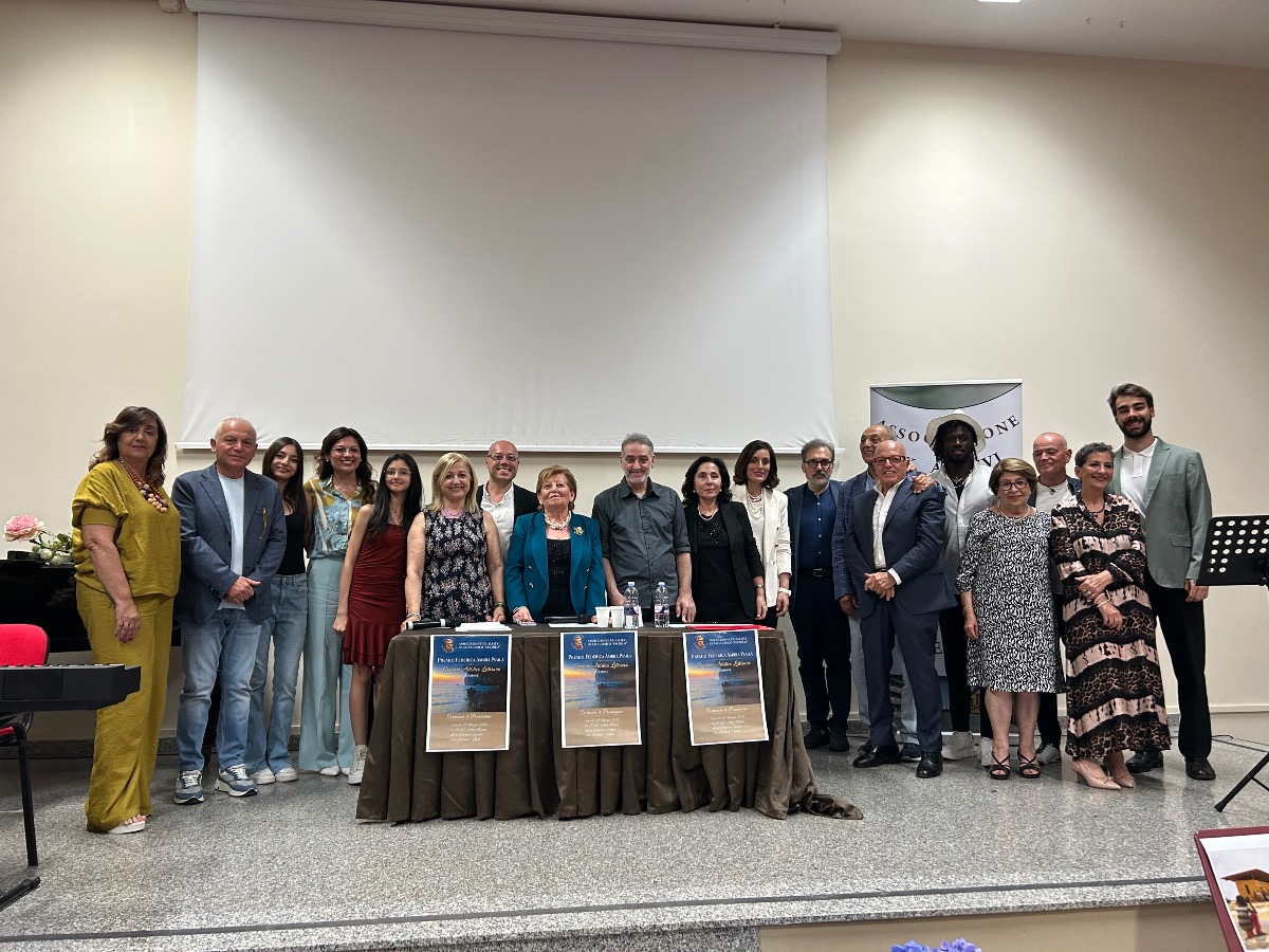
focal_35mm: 26
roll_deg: +0.4
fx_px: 953
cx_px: 634
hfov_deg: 67.3
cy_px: 476
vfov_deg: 53.1
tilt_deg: +6.6
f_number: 1.5
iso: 160
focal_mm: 5.7
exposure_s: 1/50
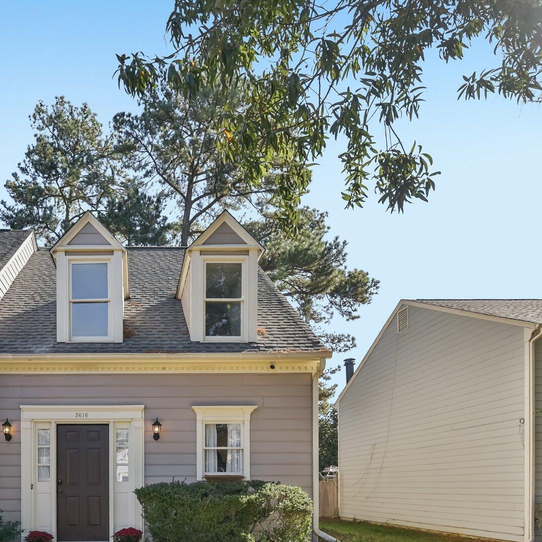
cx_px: 138
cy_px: 310
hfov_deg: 53.2
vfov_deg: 55.4
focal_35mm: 29
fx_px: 514
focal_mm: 18
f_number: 8
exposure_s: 1/250
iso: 280
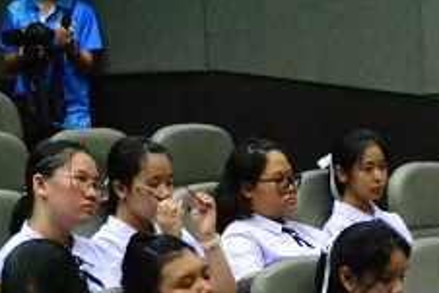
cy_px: 515
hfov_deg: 10.4
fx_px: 2331
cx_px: 639
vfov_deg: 7.0
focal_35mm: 191
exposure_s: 1/80
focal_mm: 36
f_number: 5
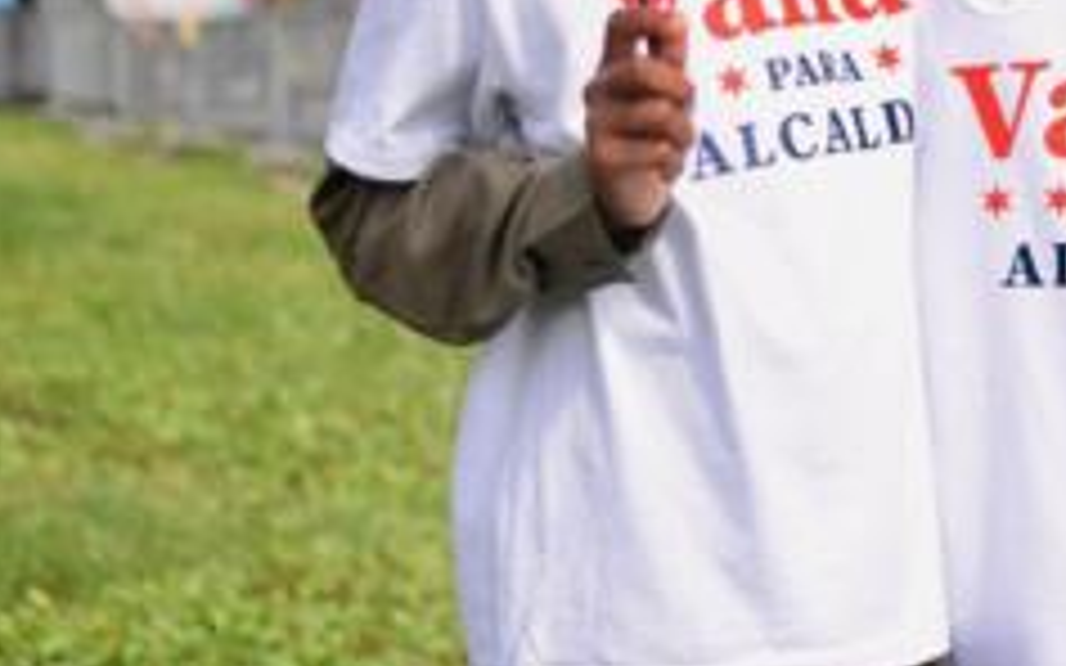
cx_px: 1017
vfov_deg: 11.4
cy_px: -65
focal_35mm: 113
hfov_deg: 18.1
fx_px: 3284
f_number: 2.5
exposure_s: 1/1000
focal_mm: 35
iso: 200
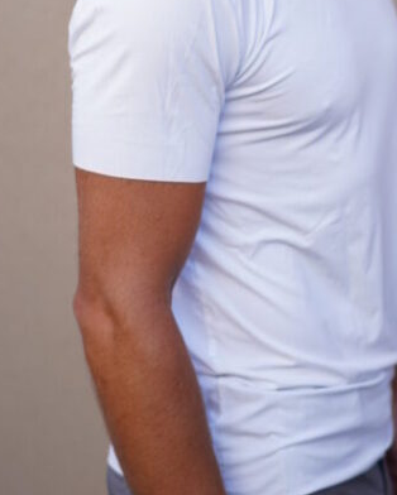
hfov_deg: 11.4
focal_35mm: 135
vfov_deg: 14.2
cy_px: 133
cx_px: 324
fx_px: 1981
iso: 100
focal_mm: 55
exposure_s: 1/800
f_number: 1.8
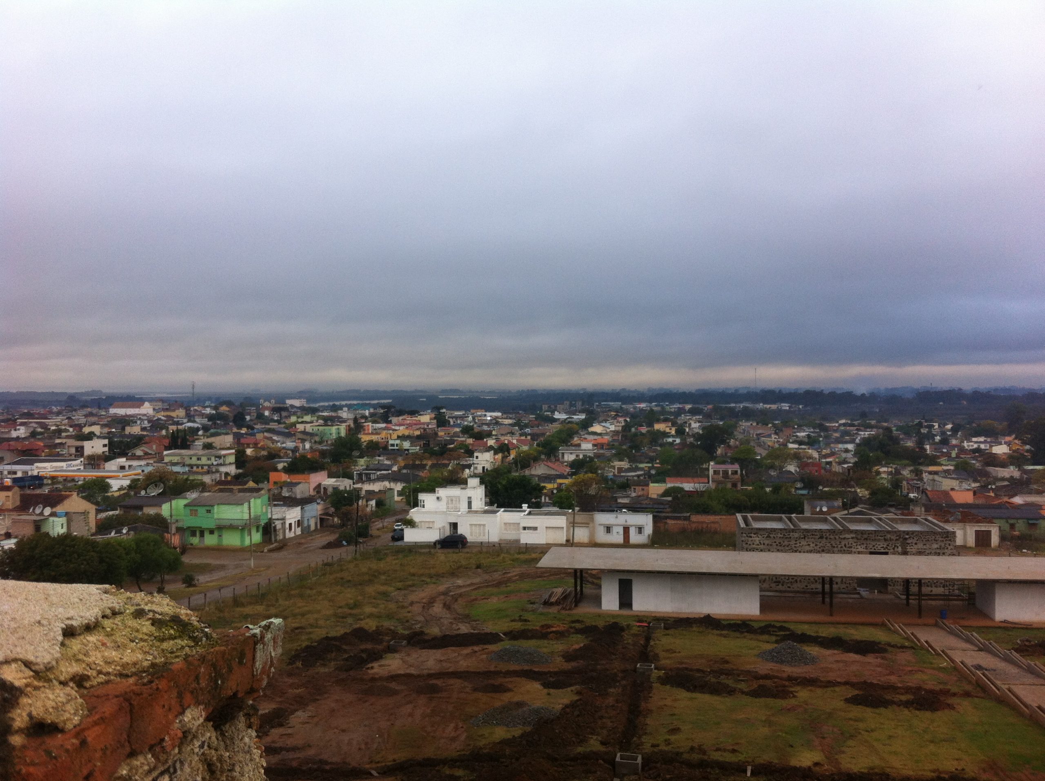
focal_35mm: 35
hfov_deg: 52.7
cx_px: 522
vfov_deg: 40.6
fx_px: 1055
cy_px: 390
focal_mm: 3.85
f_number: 2.8
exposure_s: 1/140
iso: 80
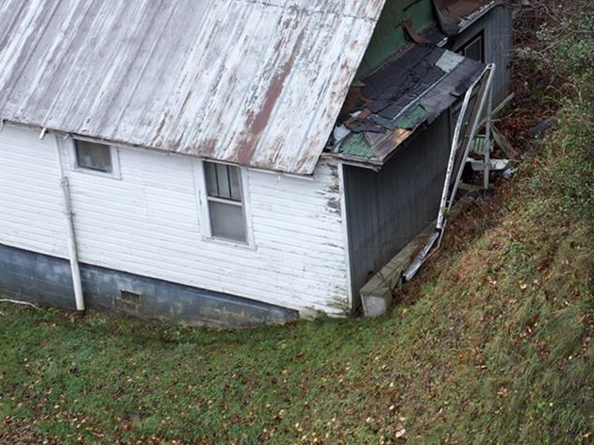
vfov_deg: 18.8
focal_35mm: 78
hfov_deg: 24.4
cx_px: 526
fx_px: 1338
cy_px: 156
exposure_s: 1/100
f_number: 2.8
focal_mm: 12.29
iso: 110
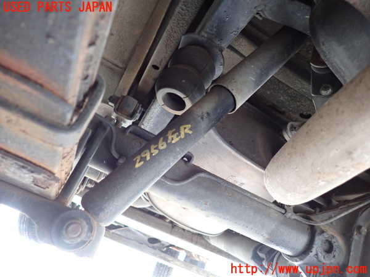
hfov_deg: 69.4
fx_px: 267
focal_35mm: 25
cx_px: 185
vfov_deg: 54.9
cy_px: 138
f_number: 2
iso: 500
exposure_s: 1/30
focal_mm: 4.5
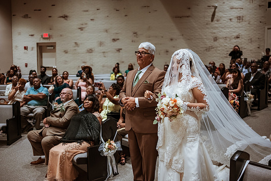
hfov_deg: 54.4
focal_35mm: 35
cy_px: 90
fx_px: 264
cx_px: 136
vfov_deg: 37.9
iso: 1250
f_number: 1.8
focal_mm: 35
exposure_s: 1/500
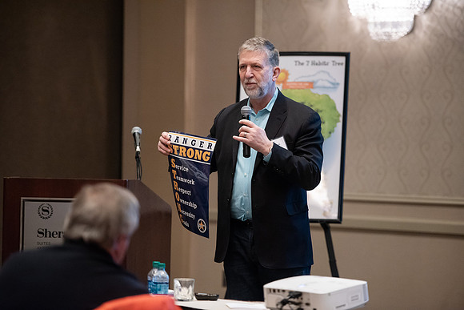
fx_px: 2127
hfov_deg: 12.4
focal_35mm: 165
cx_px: 232
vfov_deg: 8.3
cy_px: 155
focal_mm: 165
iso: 5000
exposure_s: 1/200
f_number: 2.8
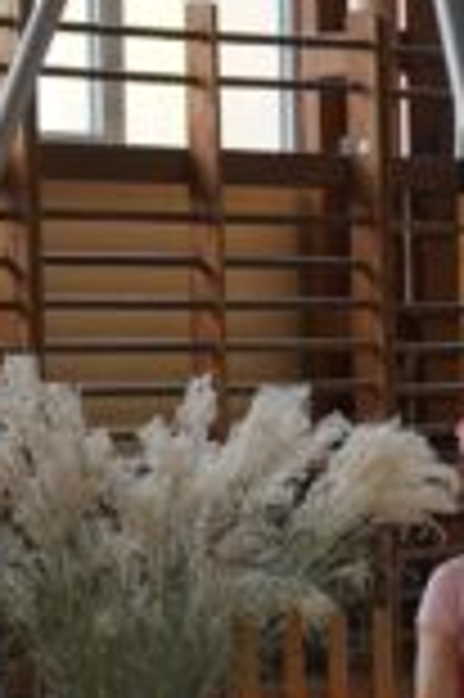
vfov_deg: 8.0
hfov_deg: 5.2
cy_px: 455
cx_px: 766
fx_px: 5018
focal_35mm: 259
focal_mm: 67
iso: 250
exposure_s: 1/80
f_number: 4
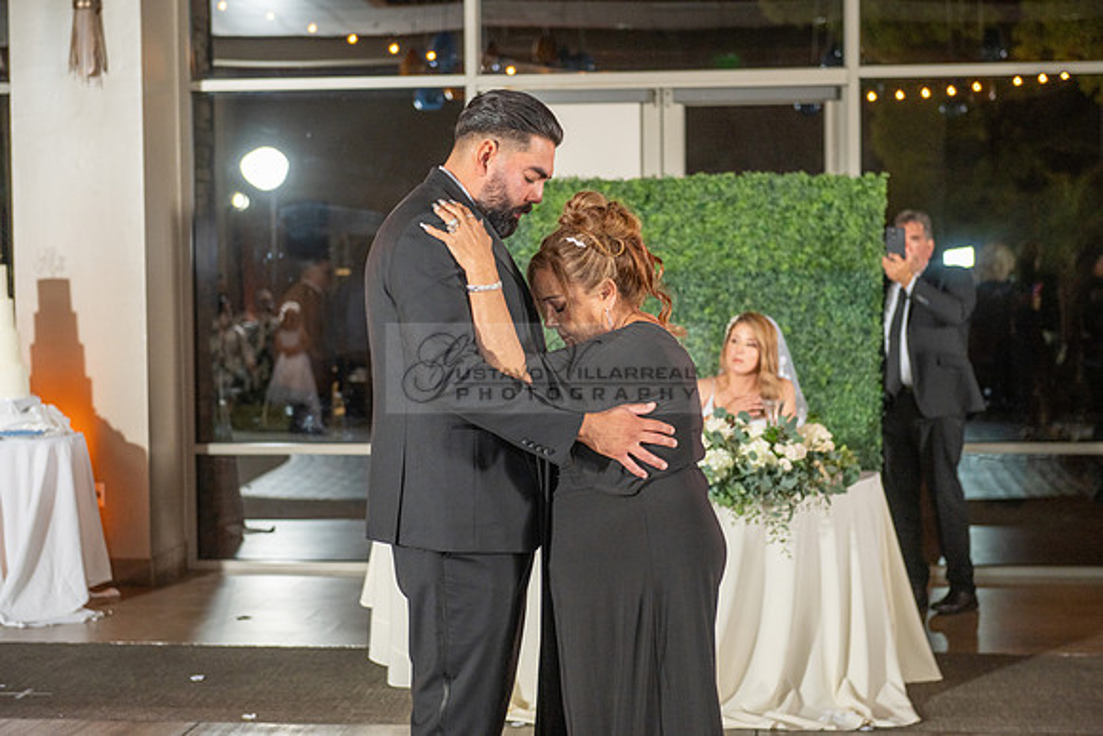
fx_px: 2145
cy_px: 368
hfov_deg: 28.8
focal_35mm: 70
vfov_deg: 19.5
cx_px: 552
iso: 800
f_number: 3.5
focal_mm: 70
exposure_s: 1/160
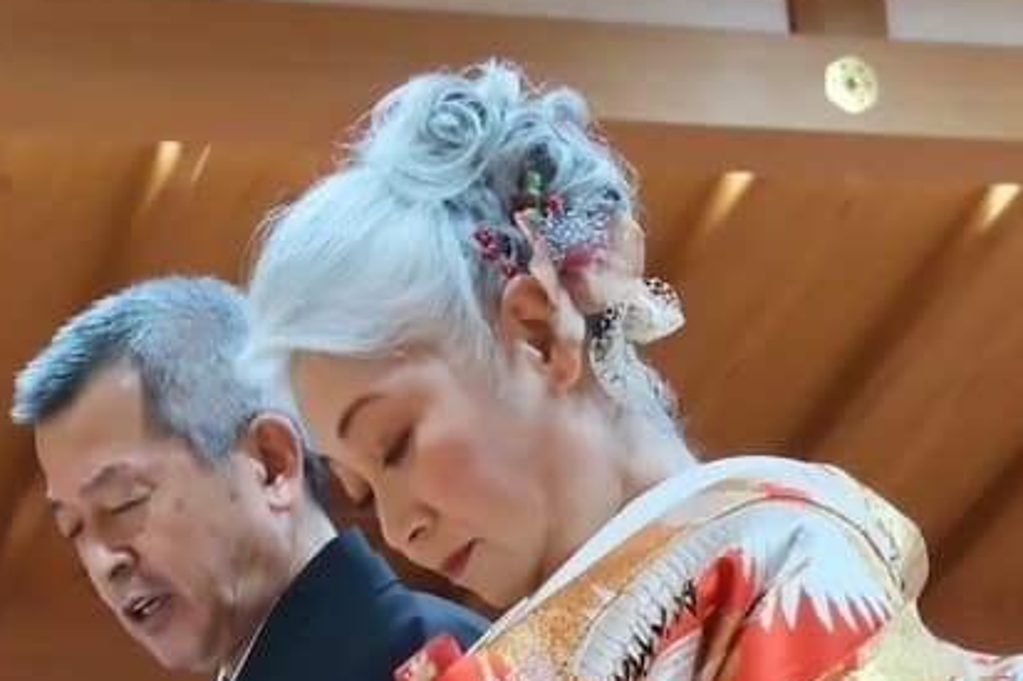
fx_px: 3863
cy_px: 1152
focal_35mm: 136
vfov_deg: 9.7
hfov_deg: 15.0
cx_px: 290
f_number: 4
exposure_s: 1/30
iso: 3200
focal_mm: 26.2
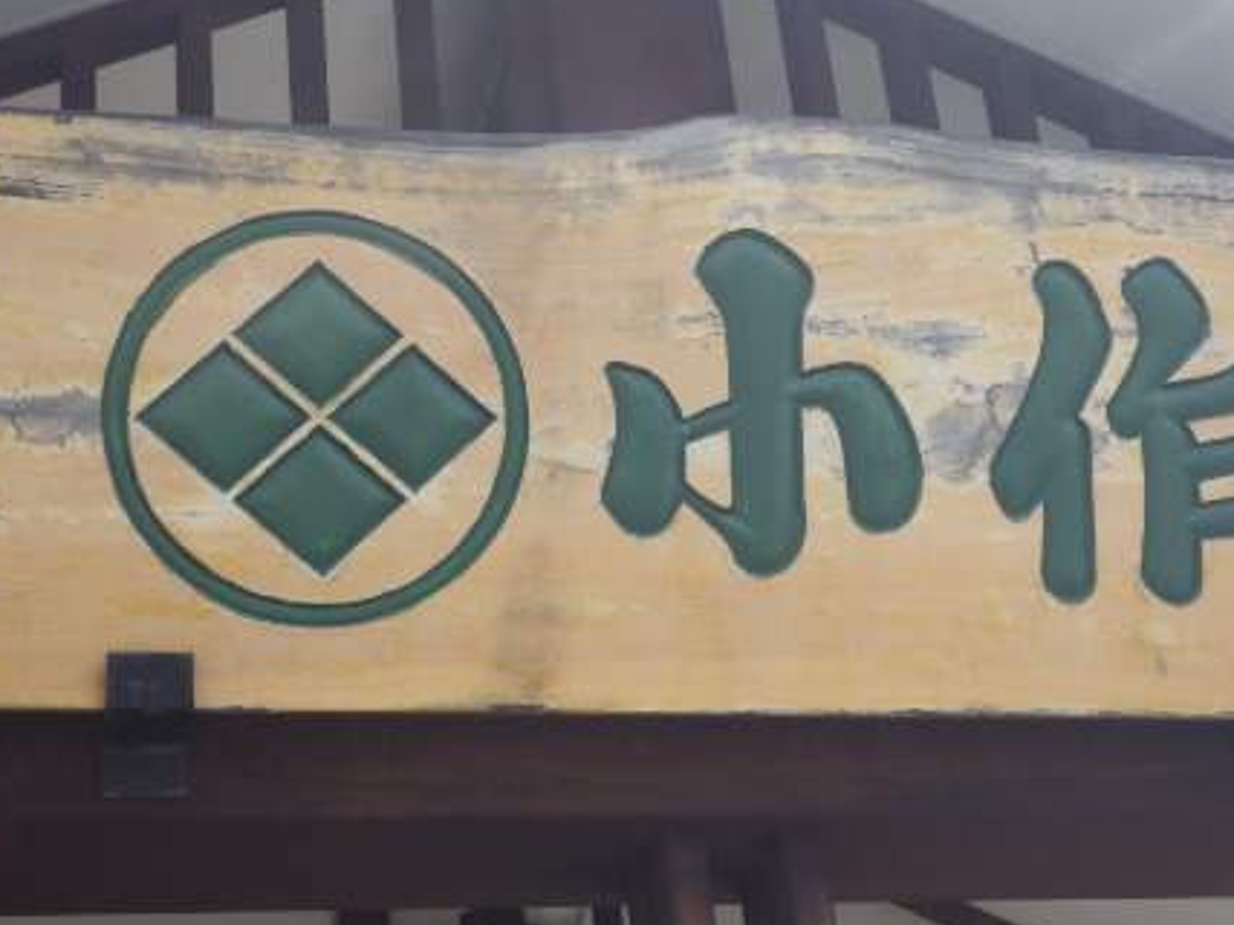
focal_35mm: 81
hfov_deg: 24.1
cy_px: 384
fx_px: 2887
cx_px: 705
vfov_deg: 18.2
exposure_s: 1/200
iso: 125
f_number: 4.6
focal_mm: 9.6
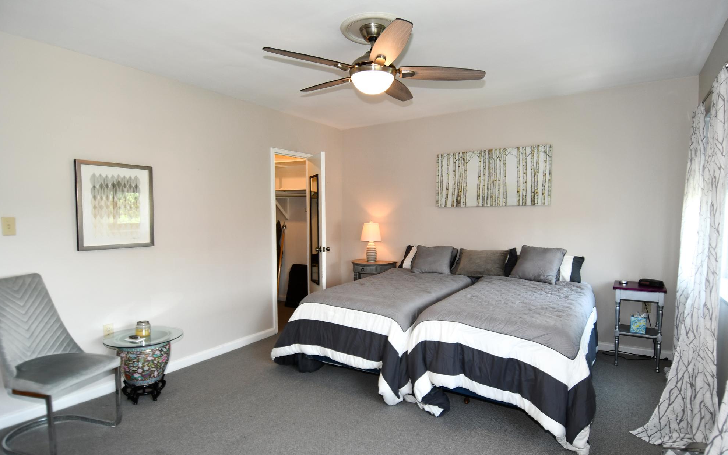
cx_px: 356
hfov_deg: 88.0
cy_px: 251
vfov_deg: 62.1
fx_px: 377
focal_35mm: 19
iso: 320
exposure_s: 1/60
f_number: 4
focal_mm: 12
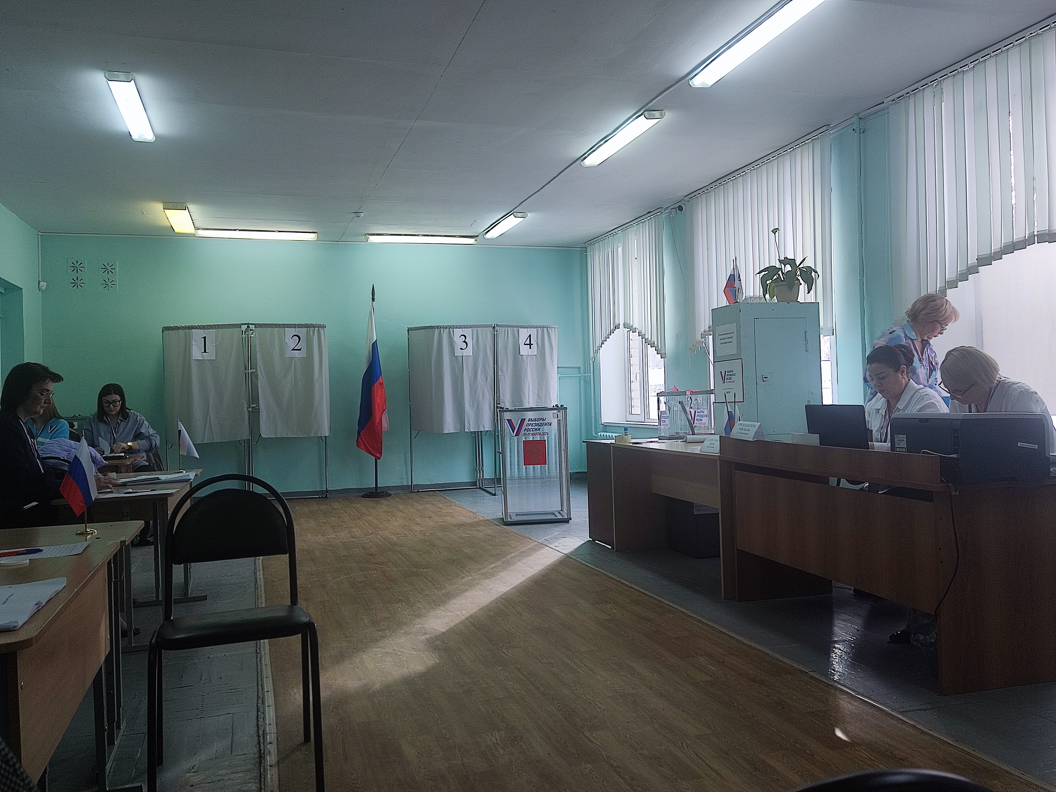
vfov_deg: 46.8
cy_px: 396
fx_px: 915
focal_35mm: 30
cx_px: 528
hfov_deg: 60.0
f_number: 1.79
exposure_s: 1/60
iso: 53
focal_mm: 4.71
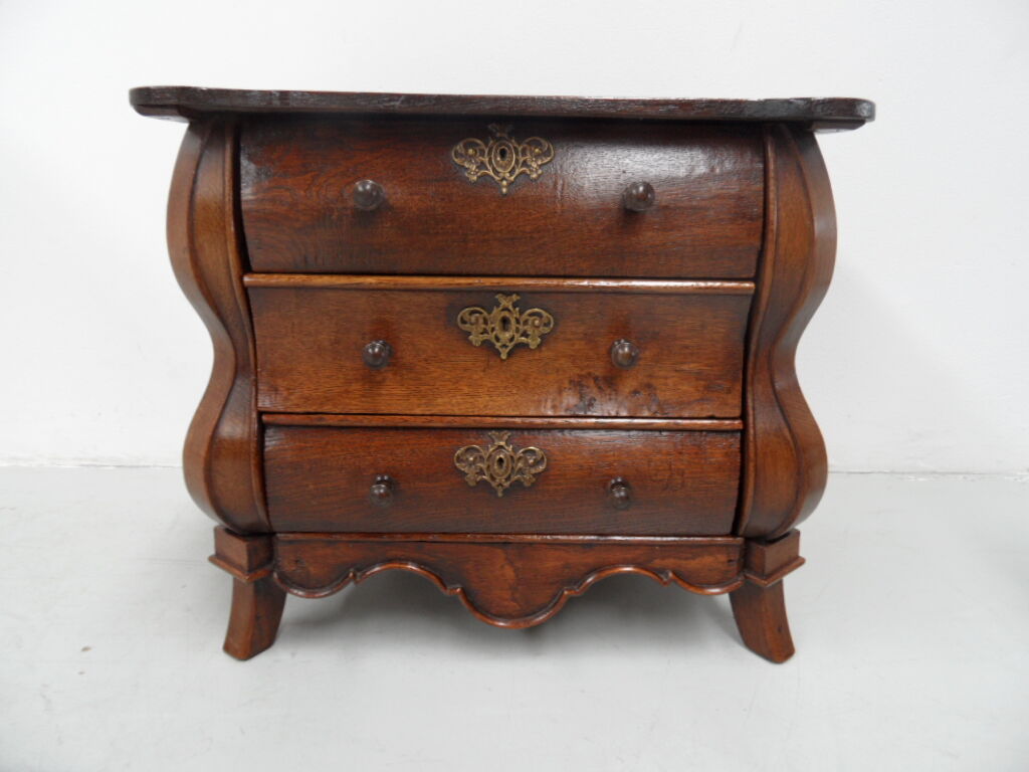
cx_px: 514
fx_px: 713
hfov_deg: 71.6
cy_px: 386
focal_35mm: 24
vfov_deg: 56.8
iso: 100
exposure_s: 1/30
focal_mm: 3.9
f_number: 3.2
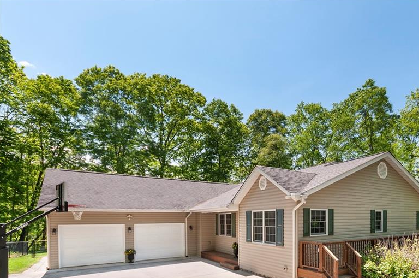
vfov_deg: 60.5
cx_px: 278
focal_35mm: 20
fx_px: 232
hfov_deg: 81.4
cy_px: 182
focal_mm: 10
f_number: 8
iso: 100
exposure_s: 1/60
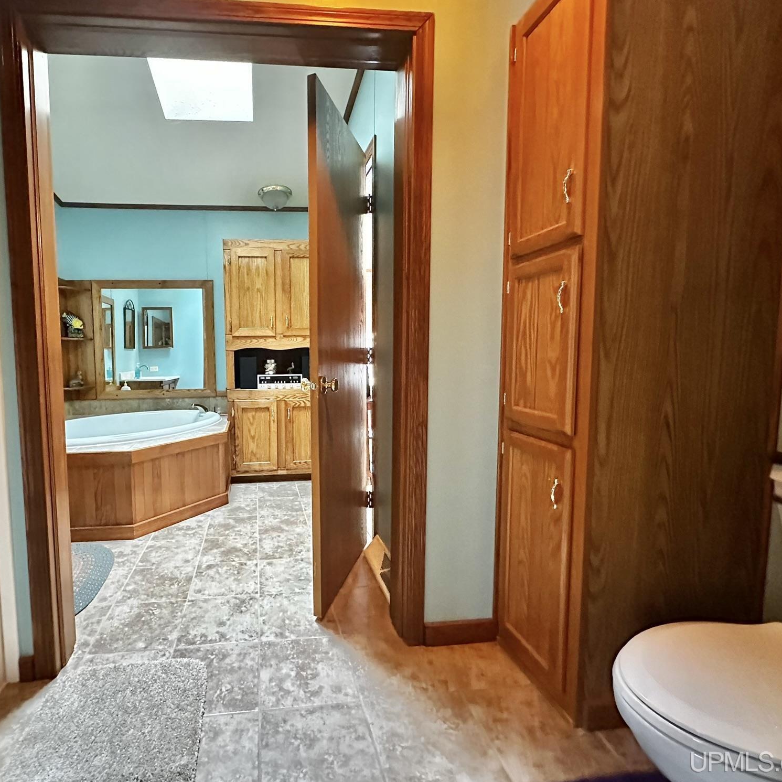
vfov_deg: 84.0
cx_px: 298
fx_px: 434
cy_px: 385
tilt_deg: -4.2
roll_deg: -0.2
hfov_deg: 82.5
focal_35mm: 17
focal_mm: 2.22
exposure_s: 1/60
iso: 1000
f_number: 2.2
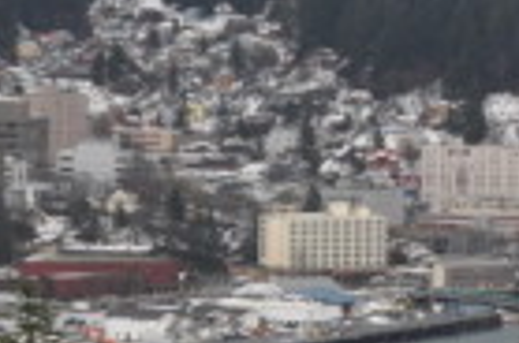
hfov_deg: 6.1
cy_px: -263
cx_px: 676
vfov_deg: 4.1
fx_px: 4804
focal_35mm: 334
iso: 640
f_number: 8
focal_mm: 50
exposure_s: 1/60
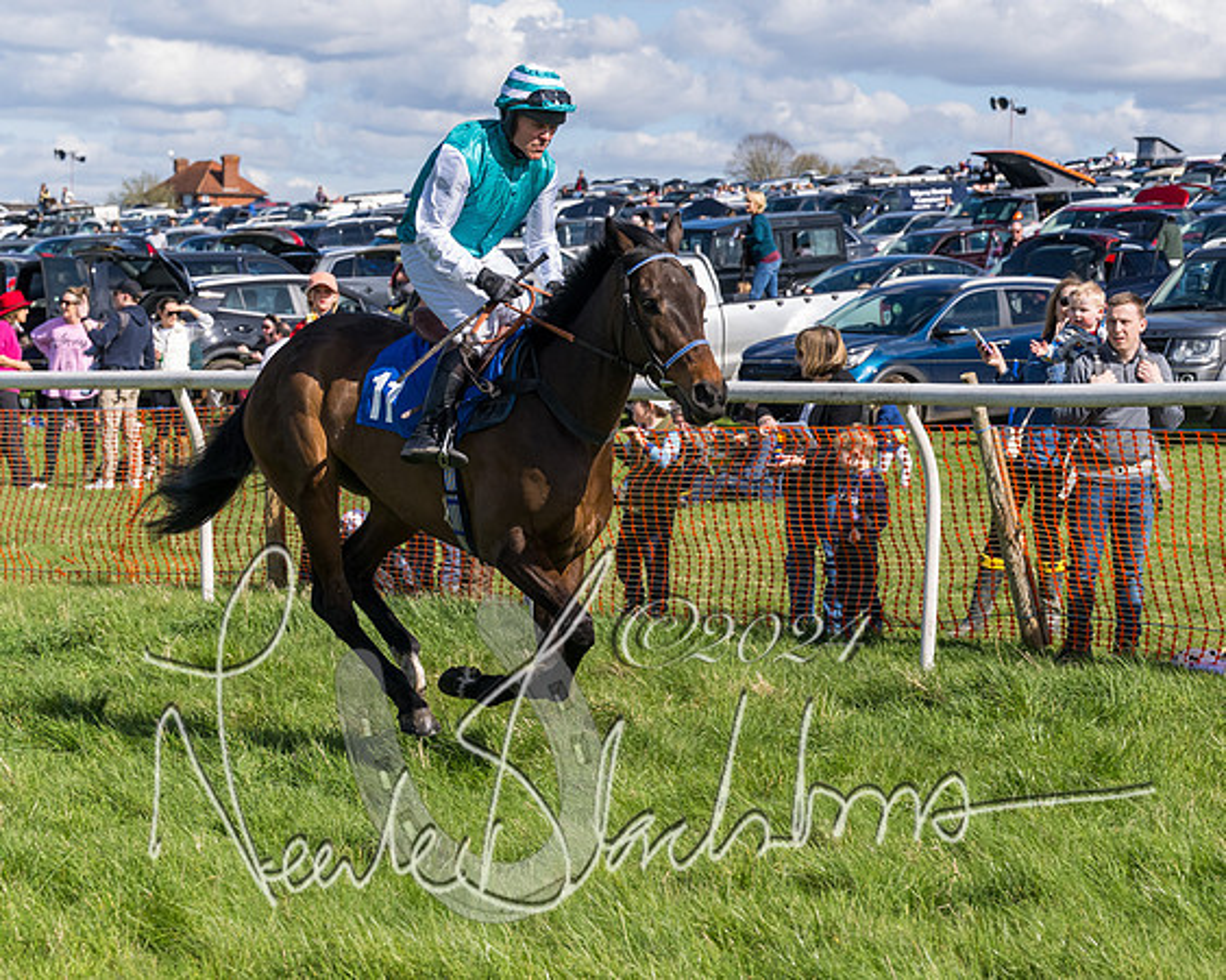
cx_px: 736
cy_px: 490
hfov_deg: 16.2
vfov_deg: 13.0
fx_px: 4291
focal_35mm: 118
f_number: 5.6
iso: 400
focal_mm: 70
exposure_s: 1/2000
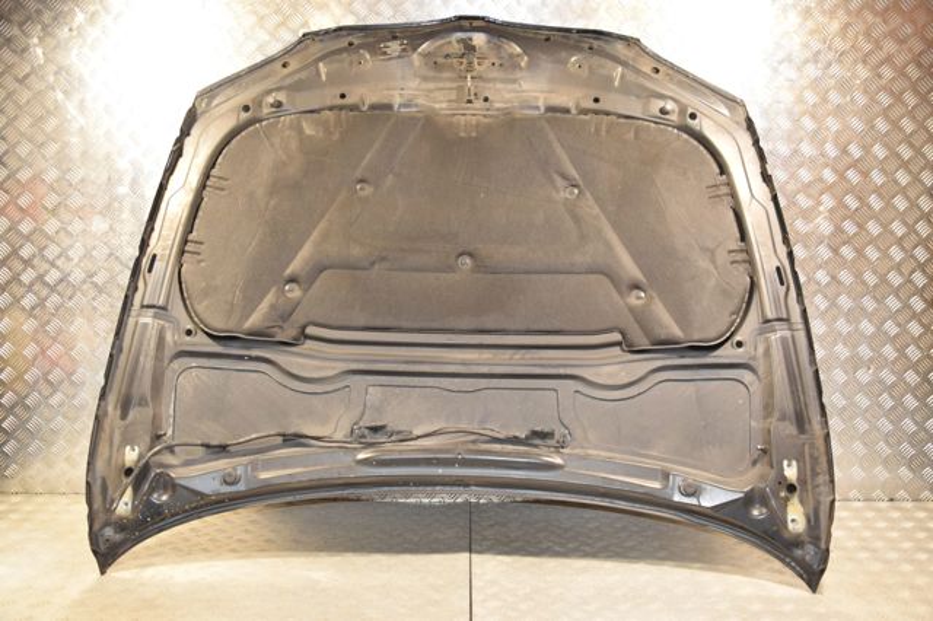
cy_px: 310
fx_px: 855
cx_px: 466
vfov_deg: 39.9
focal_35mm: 33
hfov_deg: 57.2
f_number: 5
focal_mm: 22
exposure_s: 1/125
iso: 800
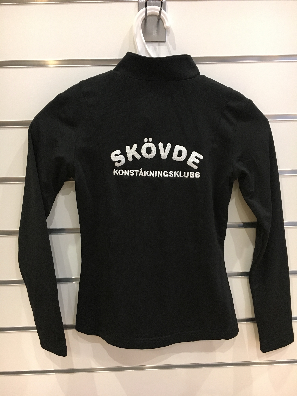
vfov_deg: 61.7
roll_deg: +1.5
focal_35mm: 29
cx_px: 148
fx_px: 332
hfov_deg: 48.2
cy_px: 198
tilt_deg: -11.2
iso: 200
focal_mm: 4.15
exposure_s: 1/17
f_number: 2.2
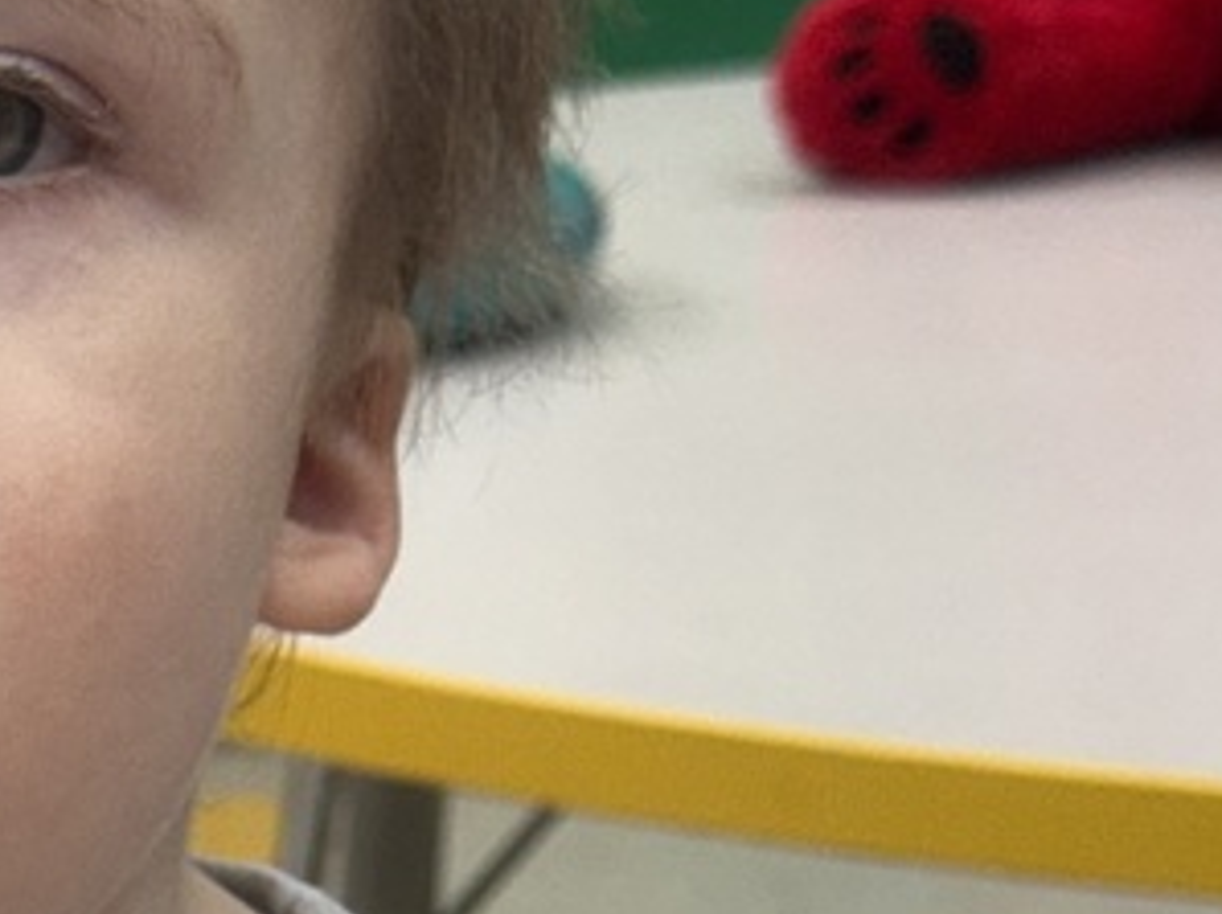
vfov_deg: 8.5
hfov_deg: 11.8
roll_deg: +0.9
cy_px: 1853
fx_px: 5820
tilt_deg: -22.6
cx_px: -209
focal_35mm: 165
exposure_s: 1/120
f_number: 1.78
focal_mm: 6.76
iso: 80
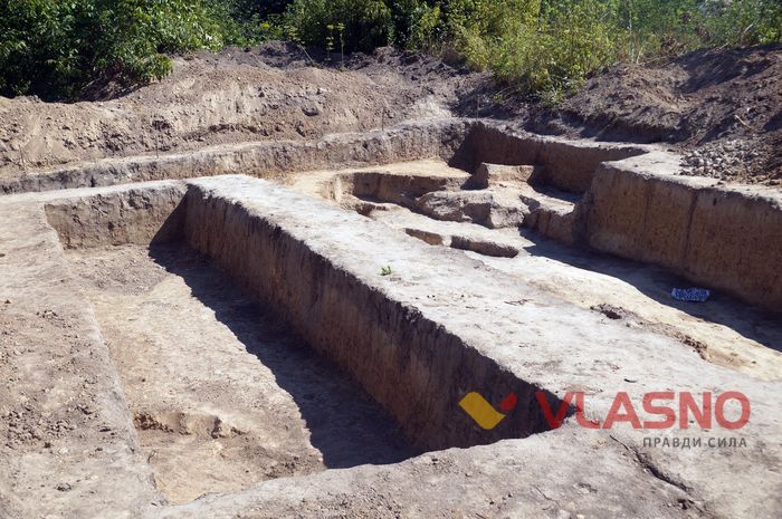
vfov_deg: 34.1
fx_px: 846
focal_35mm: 39
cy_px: 260
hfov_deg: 49.6
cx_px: 391
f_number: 8
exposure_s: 1/320
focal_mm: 26
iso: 100
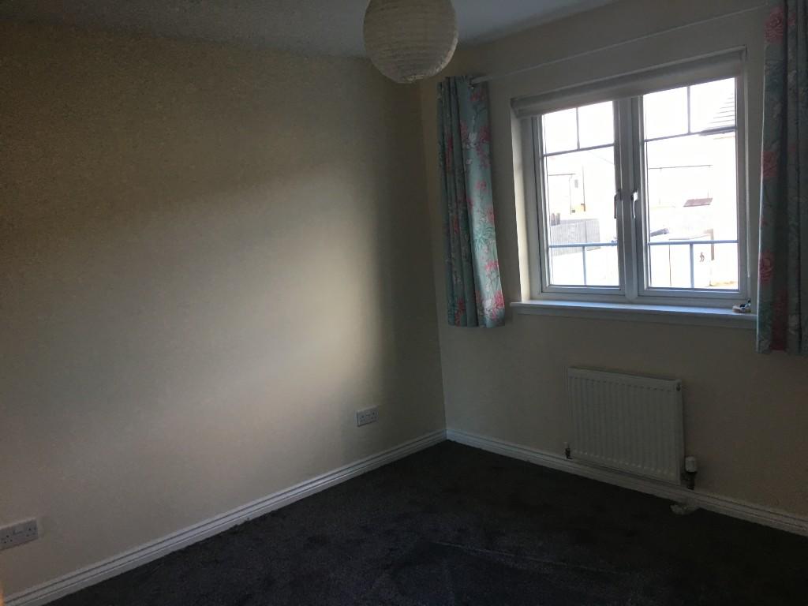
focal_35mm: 29
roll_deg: +4.1
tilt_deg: -8.6
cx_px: 404
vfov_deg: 48.2
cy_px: 303
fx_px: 677
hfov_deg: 61.7
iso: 50
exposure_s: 1/33
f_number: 2.2
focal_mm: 4.15
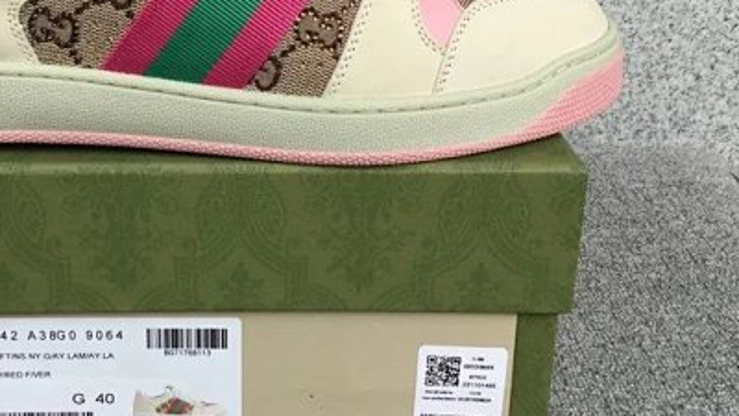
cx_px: 224
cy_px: 100
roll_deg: +1.0
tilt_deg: -20.1
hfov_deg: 37.9
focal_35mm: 54
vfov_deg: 22.0
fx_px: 1058
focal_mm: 3.3
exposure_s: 1/684
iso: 25
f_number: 2.4
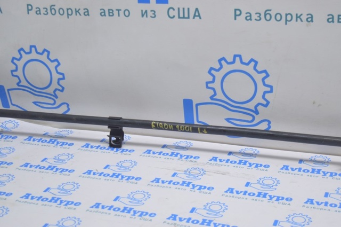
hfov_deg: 28.1
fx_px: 681
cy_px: 114
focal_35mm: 72
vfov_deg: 18.9
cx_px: 170
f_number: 5.6
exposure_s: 1/20
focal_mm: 48
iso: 400
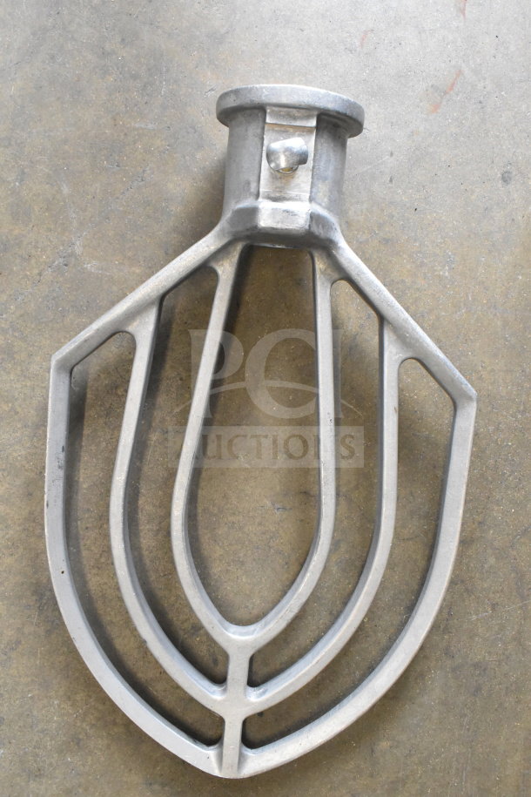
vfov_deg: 57.2
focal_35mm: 33
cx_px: 266
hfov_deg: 40.0
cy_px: 398
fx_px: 730
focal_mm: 22
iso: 6400
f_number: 6.3
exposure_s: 1/160
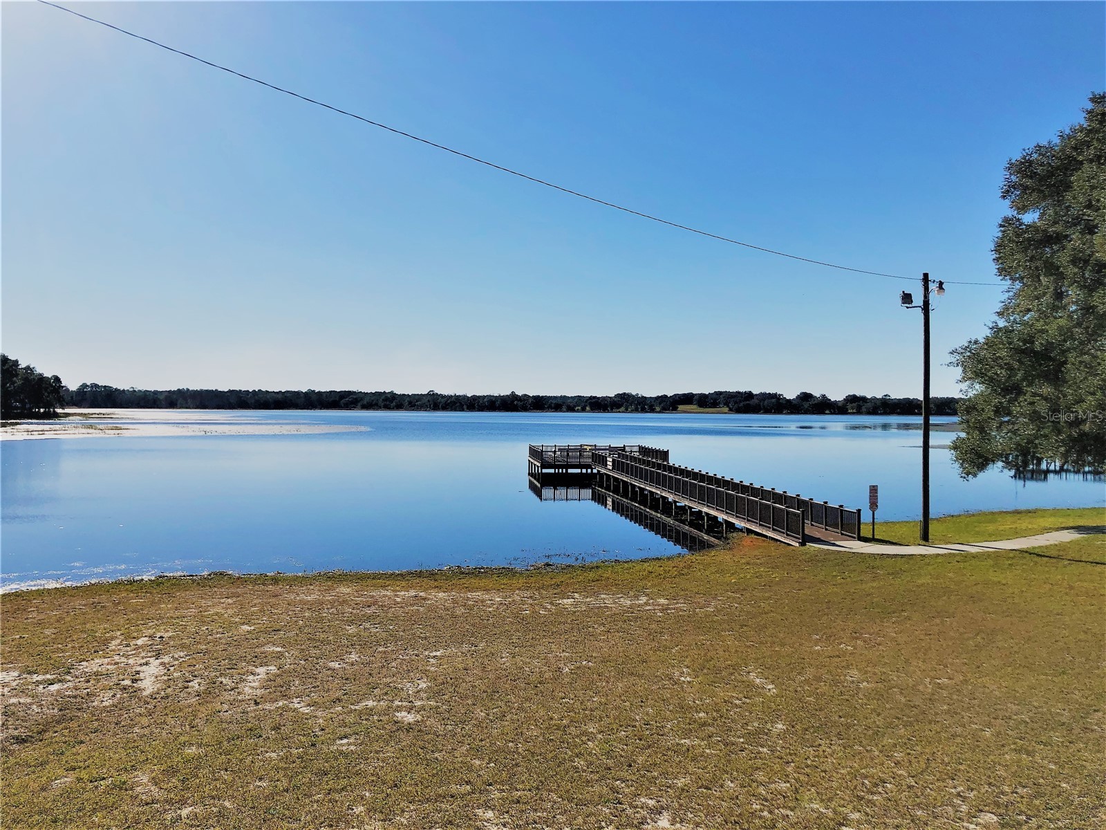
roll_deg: -0.1
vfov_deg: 49.7
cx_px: 553
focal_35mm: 28
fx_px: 895
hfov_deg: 63.4
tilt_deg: -0.3
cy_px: 415
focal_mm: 4
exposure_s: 1/4367
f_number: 1.8
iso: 20
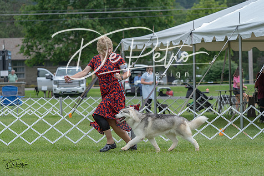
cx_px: 132
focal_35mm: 163
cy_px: 88
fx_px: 1196
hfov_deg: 12.6
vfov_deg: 8.4
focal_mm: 109
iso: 400
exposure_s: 1/1250
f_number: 4.5
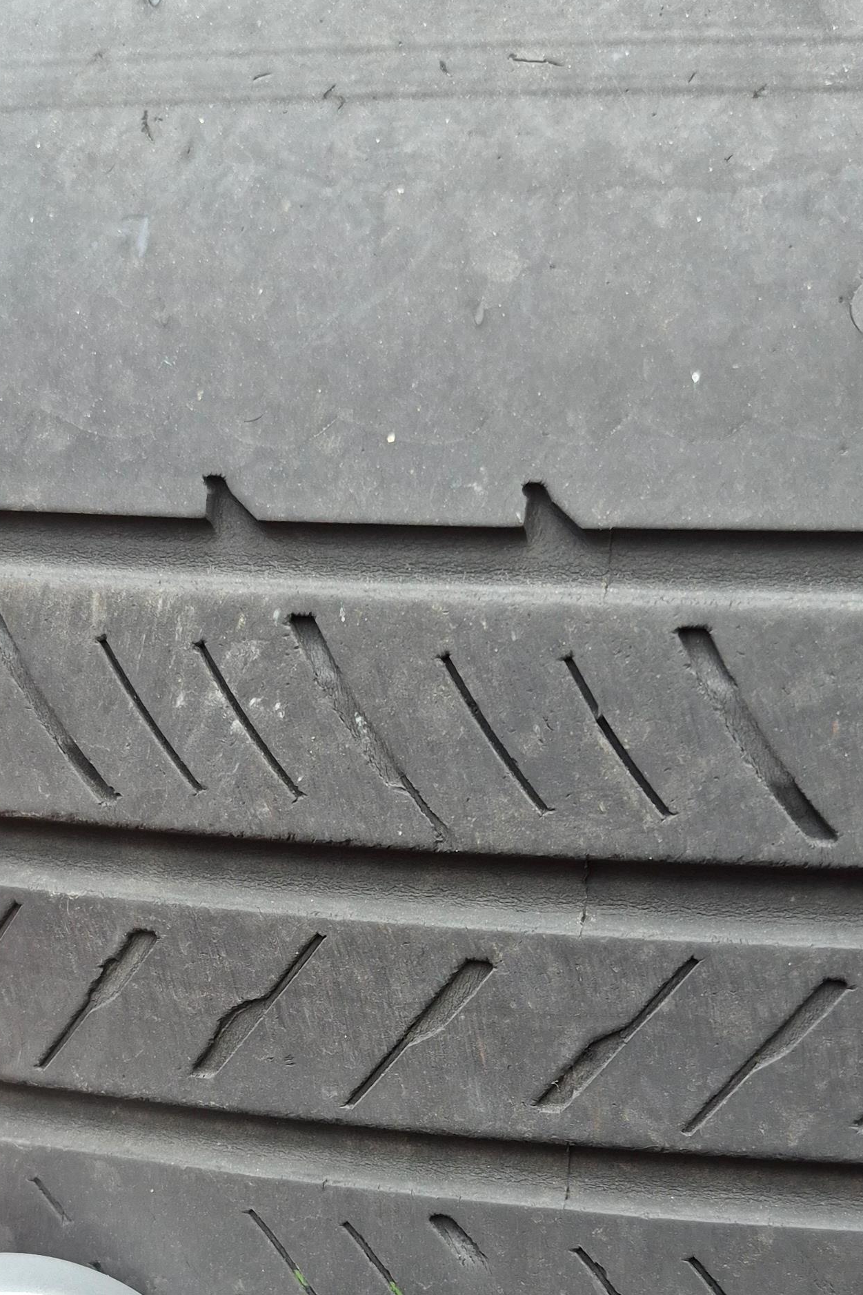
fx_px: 1833
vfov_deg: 37.4
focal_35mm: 51
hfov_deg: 26.3
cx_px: 275
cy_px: 1053
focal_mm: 5.4
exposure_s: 1/552
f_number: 1.8
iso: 80
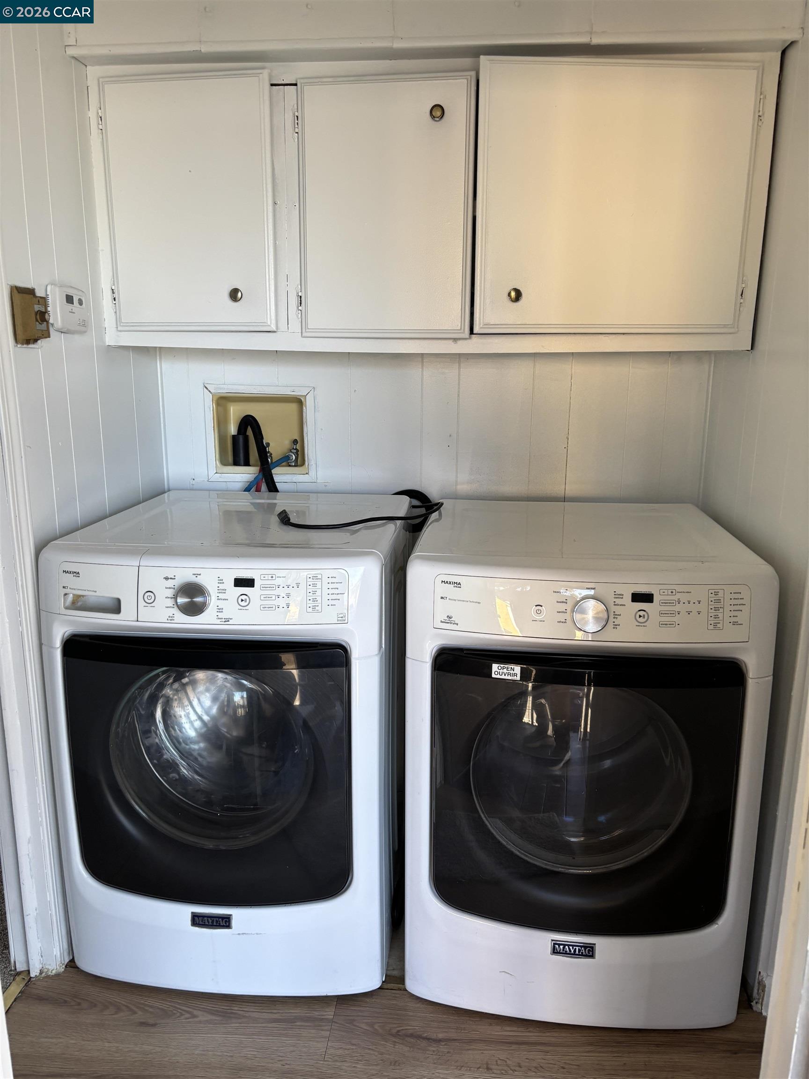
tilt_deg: -13.8
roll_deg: -0.8
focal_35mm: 26
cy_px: 540
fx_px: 810
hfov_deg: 53.1
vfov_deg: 67.3
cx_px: 404
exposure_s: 1/121
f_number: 1.6
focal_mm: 5.96
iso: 100
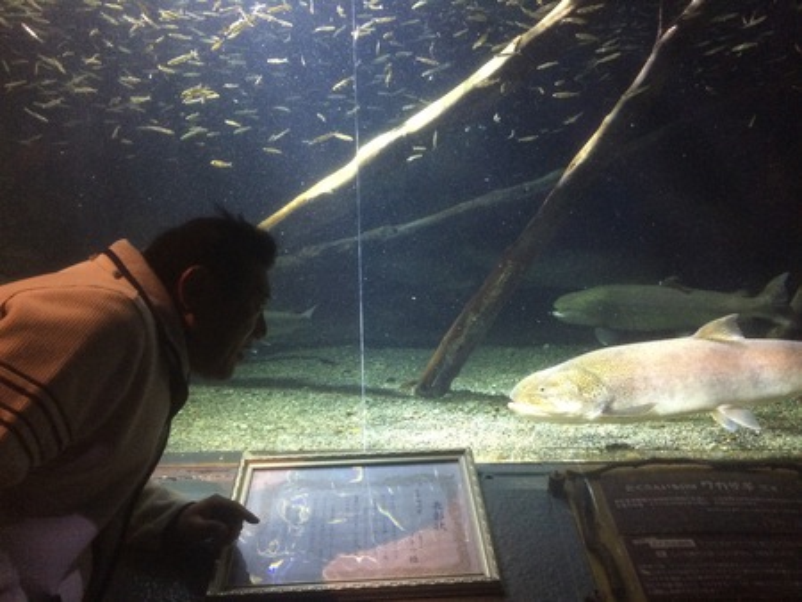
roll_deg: +2.2
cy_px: 301
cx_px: 401
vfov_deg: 48.3
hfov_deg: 61.6
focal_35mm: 29
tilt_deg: -8.8
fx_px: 672
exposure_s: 1/20
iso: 320
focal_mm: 4.15
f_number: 2.2
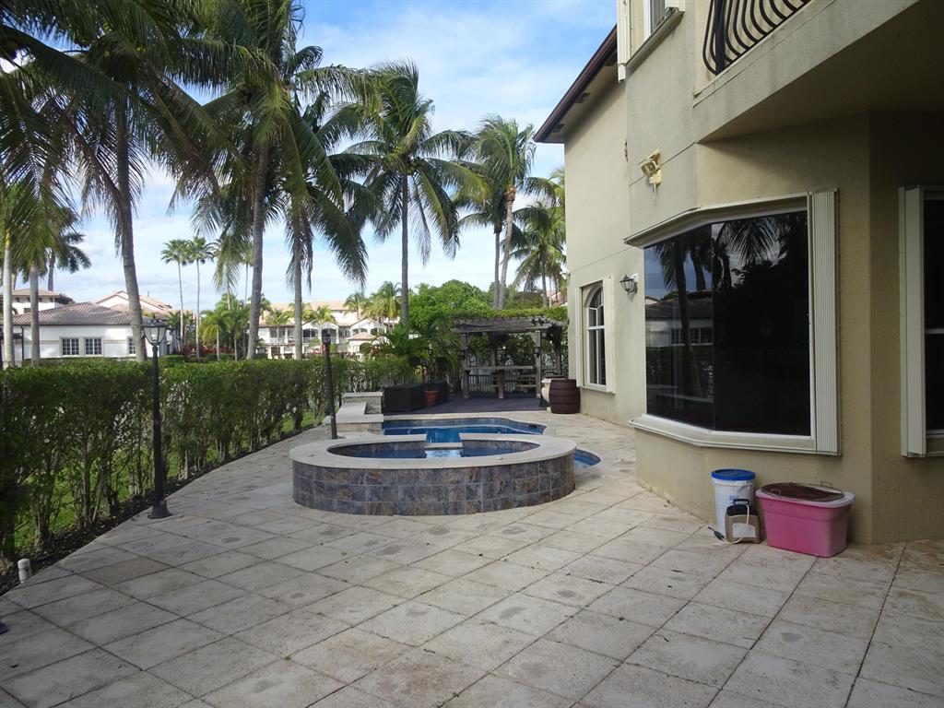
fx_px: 654
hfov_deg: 71.6
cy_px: 354
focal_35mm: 24
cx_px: 472
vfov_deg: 56.8
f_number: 3.5
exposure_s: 1/500
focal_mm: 4.1
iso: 80
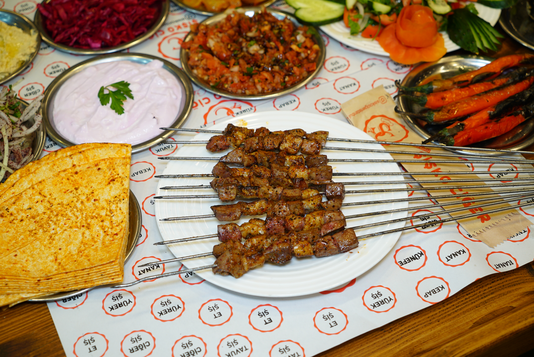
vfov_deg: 25.5
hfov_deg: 37.5
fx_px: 787
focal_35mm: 53
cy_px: 178
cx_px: 267
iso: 250
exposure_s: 1/60
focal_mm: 53
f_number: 5
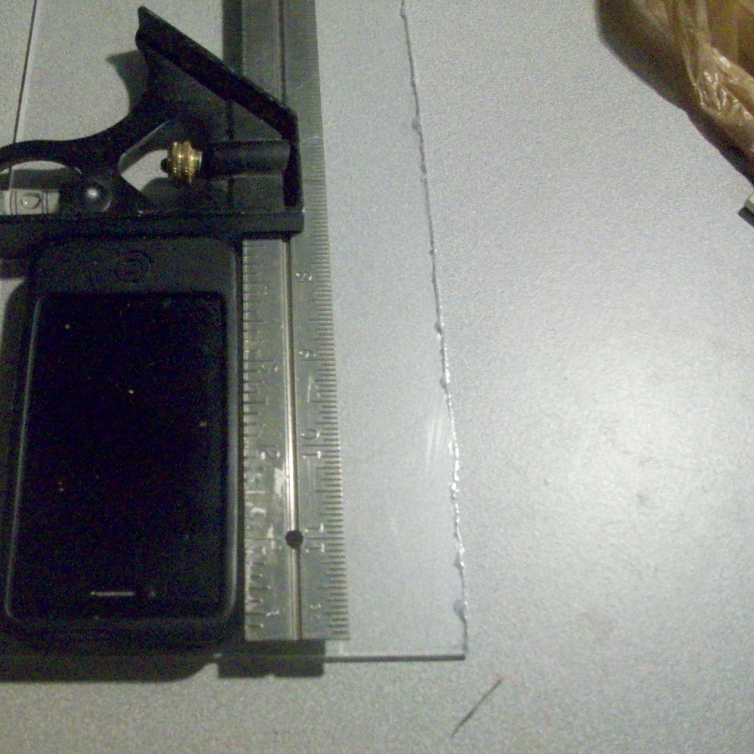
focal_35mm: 41
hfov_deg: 40.5
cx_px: 262
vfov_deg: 40.9
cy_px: 371
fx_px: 1010
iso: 800
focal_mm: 5.7
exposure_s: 1/55.5
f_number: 2.8
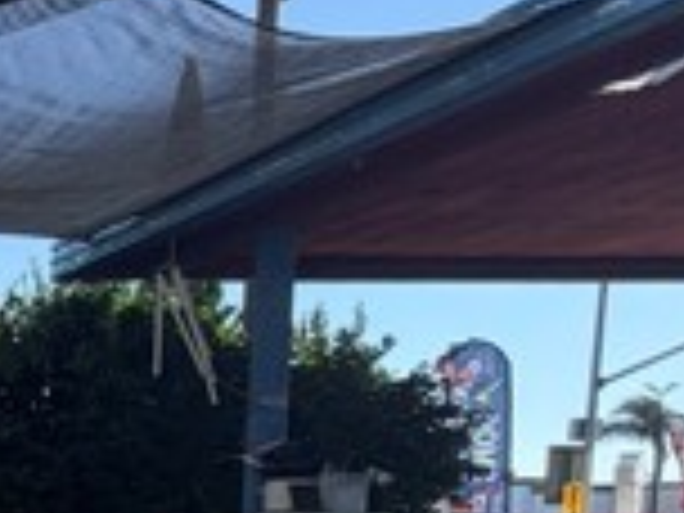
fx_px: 1166
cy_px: 585
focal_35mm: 59
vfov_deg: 23.1
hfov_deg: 20.1
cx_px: -626
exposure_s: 1/574
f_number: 2.2
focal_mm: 2.22
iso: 40
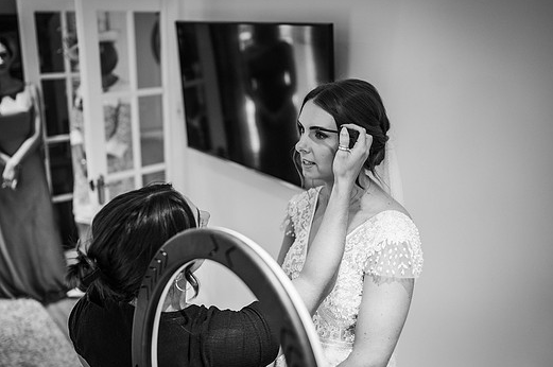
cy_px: 184
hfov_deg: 49.6
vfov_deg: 34.1
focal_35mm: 39
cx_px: 256
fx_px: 598
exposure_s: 1/200
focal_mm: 35
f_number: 2
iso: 640
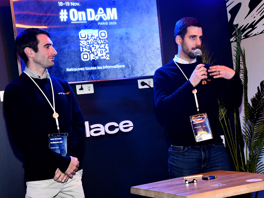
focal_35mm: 56
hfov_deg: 34.3
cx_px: 148
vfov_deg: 26.1
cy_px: 100
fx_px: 427
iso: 2500
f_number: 5.6
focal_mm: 34
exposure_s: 1/80
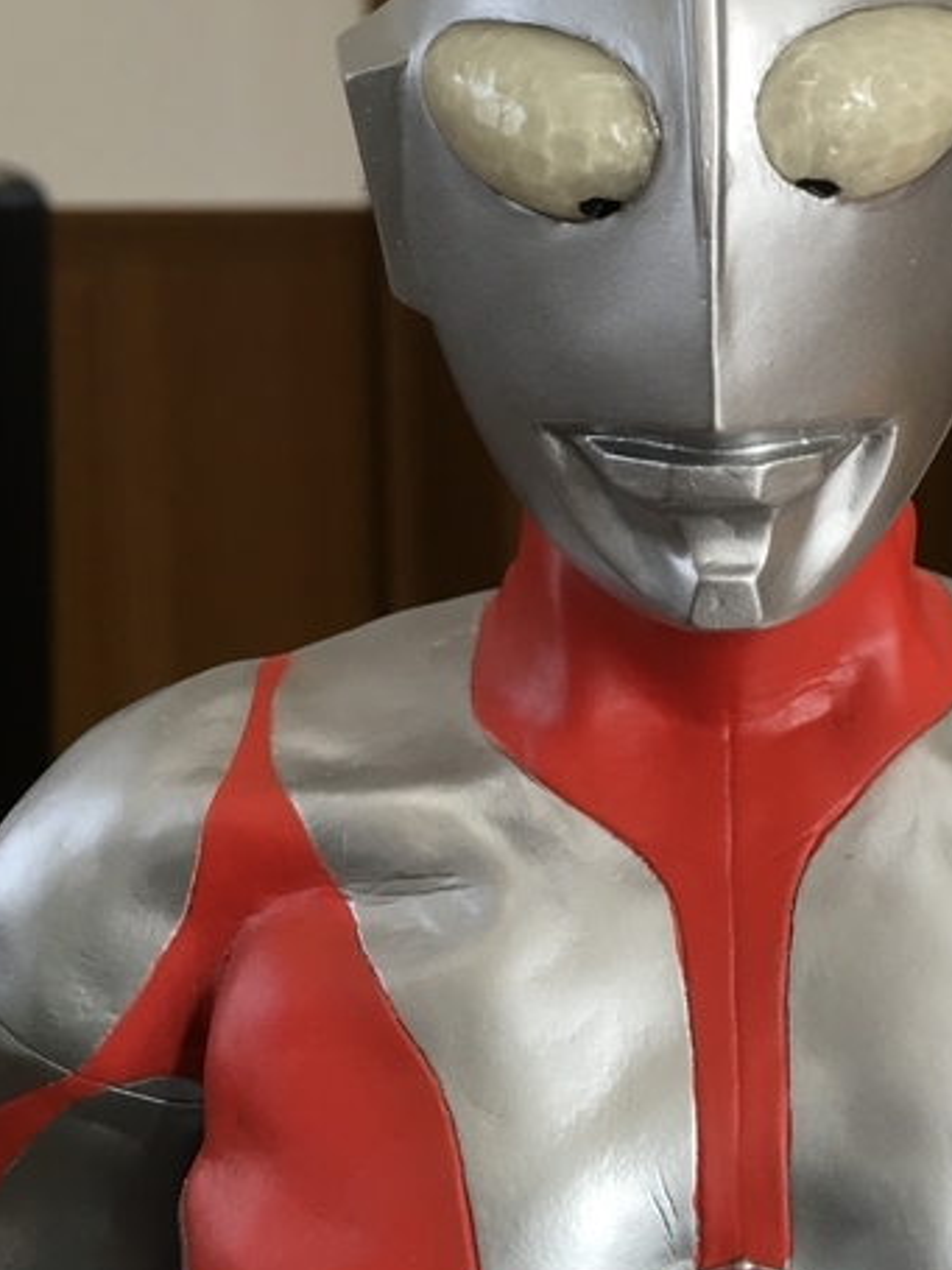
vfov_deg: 36.4
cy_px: 285
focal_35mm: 51
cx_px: 740
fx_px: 1871
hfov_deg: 28.0
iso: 32
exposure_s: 1/30
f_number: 2.2
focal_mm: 4.15
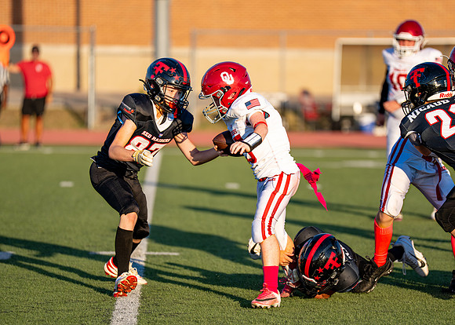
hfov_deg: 8.4
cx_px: 253
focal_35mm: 240
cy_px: 175
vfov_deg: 6.0
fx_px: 3095
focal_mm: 200
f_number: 2.8
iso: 100
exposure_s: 1/1250
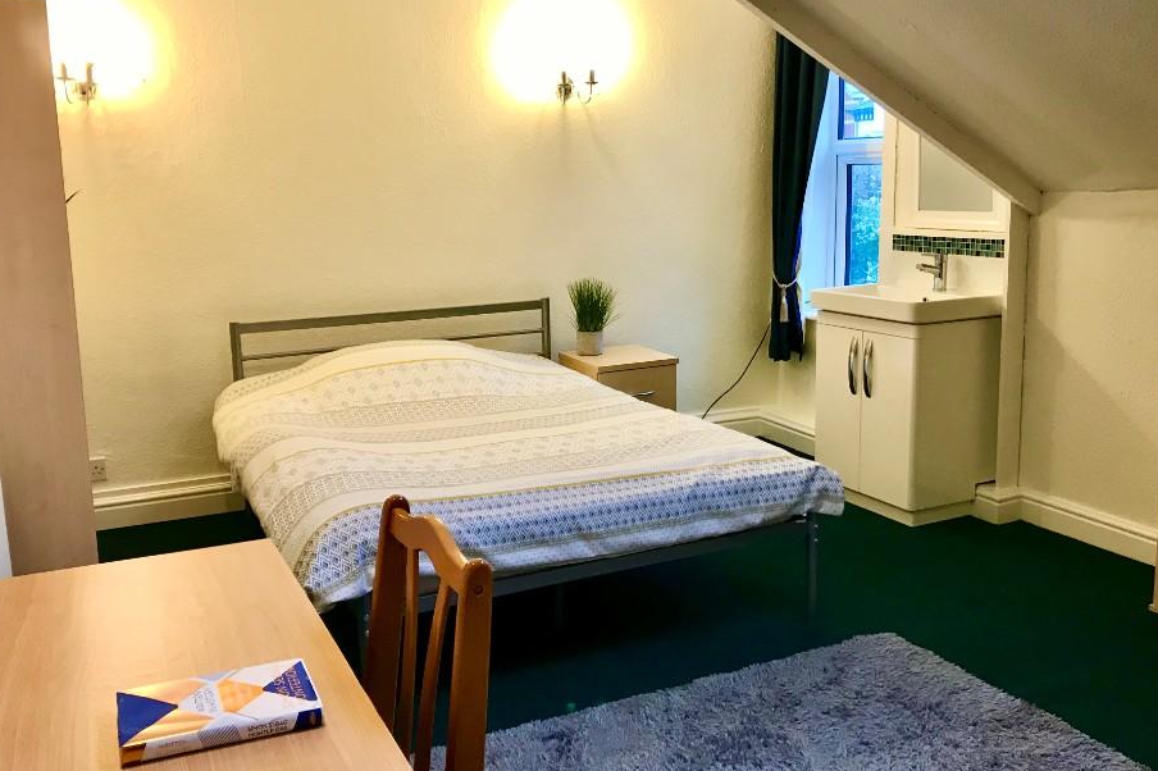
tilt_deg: -10.3
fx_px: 1061
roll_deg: +0.7
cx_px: 578
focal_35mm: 33
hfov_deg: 57.2
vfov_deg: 39.9
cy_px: 380
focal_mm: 3.99
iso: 40
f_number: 1.8
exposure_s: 1/20
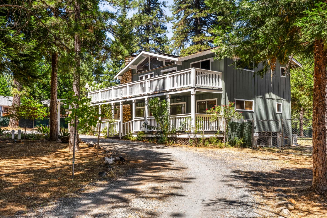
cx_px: 164
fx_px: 327
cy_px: 109
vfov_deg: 36.9
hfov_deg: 53.1
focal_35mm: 36
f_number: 8
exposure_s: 1/50
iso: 320
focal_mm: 24
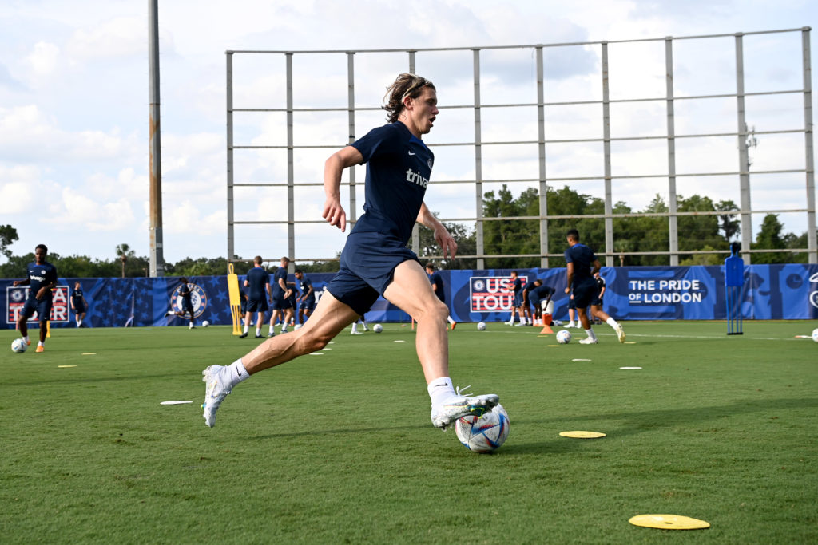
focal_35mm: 38
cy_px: 272
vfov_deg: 35.1
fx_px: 864
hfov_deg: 50.7
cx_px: 409
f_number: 5.6
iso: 200
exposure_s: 1/1000
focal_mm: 38
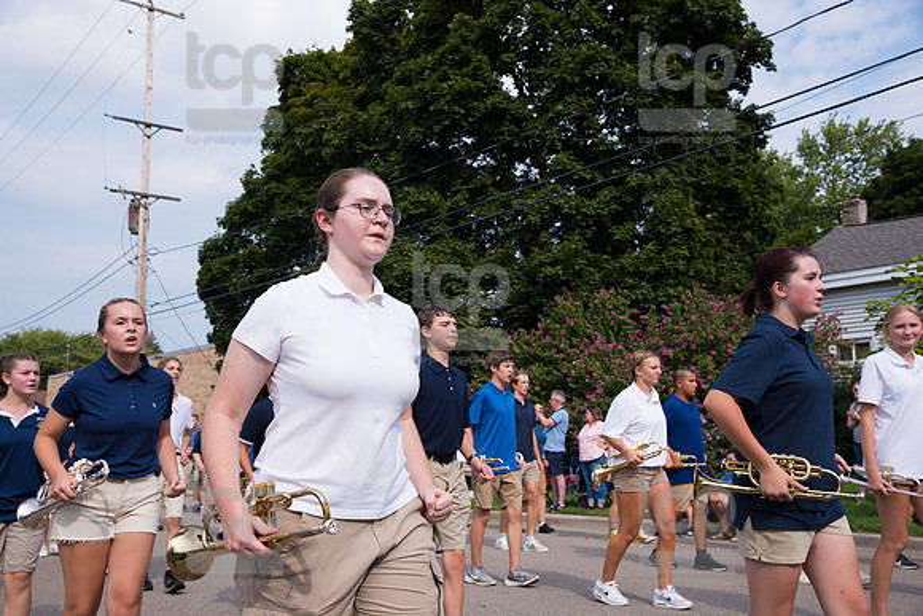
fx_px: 821
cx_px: 462
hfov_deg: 58.7
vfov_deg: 41.1
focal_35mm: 32
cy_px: 308
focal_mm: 32
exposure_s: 1/500
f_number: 6.3
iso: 140
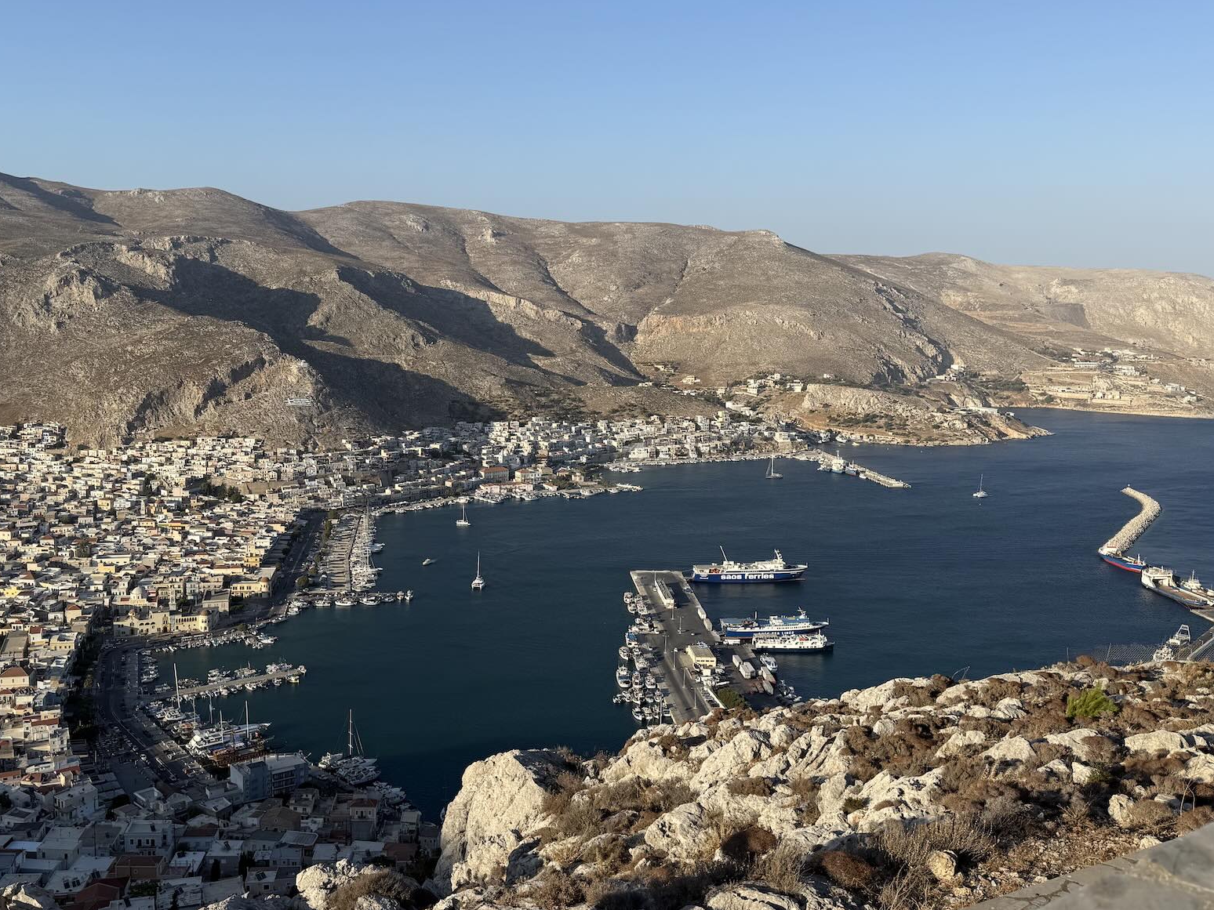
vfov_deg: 45.4
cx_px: 512
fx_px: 1087
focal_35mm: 31
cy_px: 421
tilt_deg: -7.1
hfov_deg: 58.1
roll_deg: -1.2
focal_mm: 6.76
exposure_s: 1/4167
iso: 80
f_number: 1.78
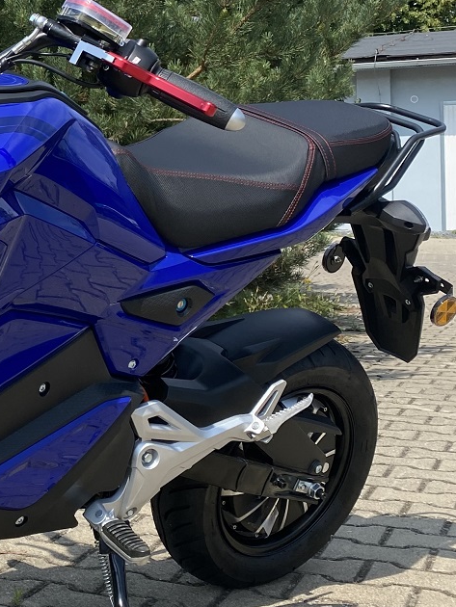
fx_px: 1158
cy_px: 196
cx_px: -96
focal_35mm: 66
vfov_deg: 29.2
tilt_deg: +2.5
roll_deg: +0.0
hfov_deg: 20.7
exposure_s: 1/1898
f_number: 1.8
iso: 32
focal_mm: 4.25
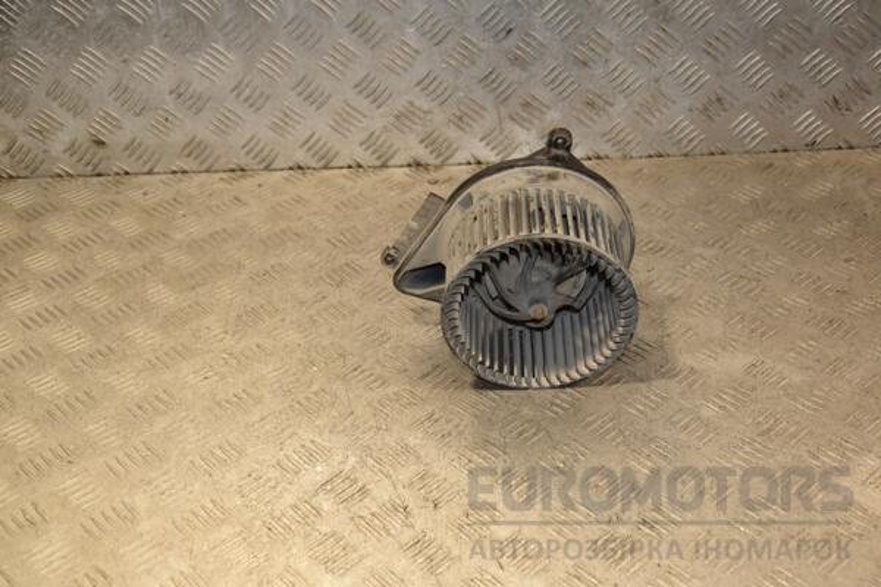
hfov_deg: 38.9
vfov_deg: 26.5
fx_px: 1248
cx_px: 440
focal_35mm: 51
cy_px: 294
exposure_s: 1/200
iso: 800
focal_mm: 34
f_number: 5.6
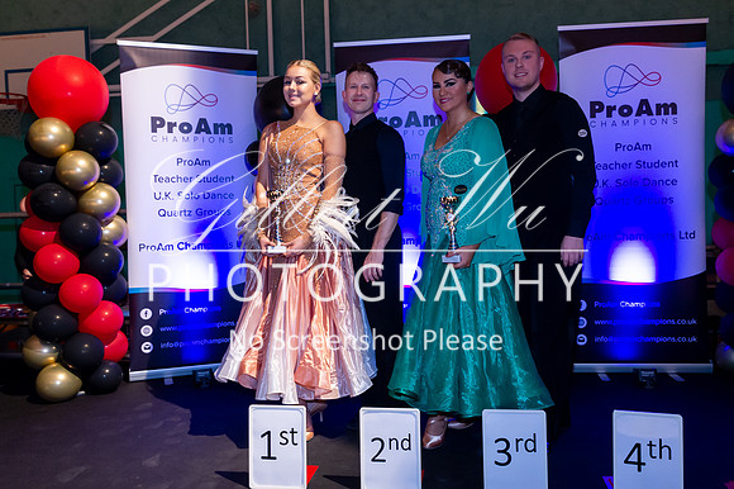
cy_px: 231
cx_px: 366
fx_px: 636
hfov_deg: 59.9
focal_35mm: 31
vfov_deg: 42.0
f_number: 5
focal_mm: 26
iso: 3200
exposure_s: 1/100
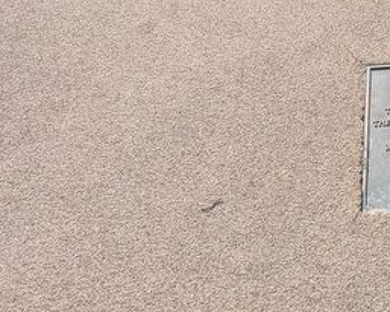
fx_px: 878
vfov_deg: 16.4
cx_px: 439
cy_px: -273
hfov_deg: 23.4
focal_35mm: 76
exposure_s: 1/1776
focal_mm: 5.43
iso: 58
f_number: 1.89
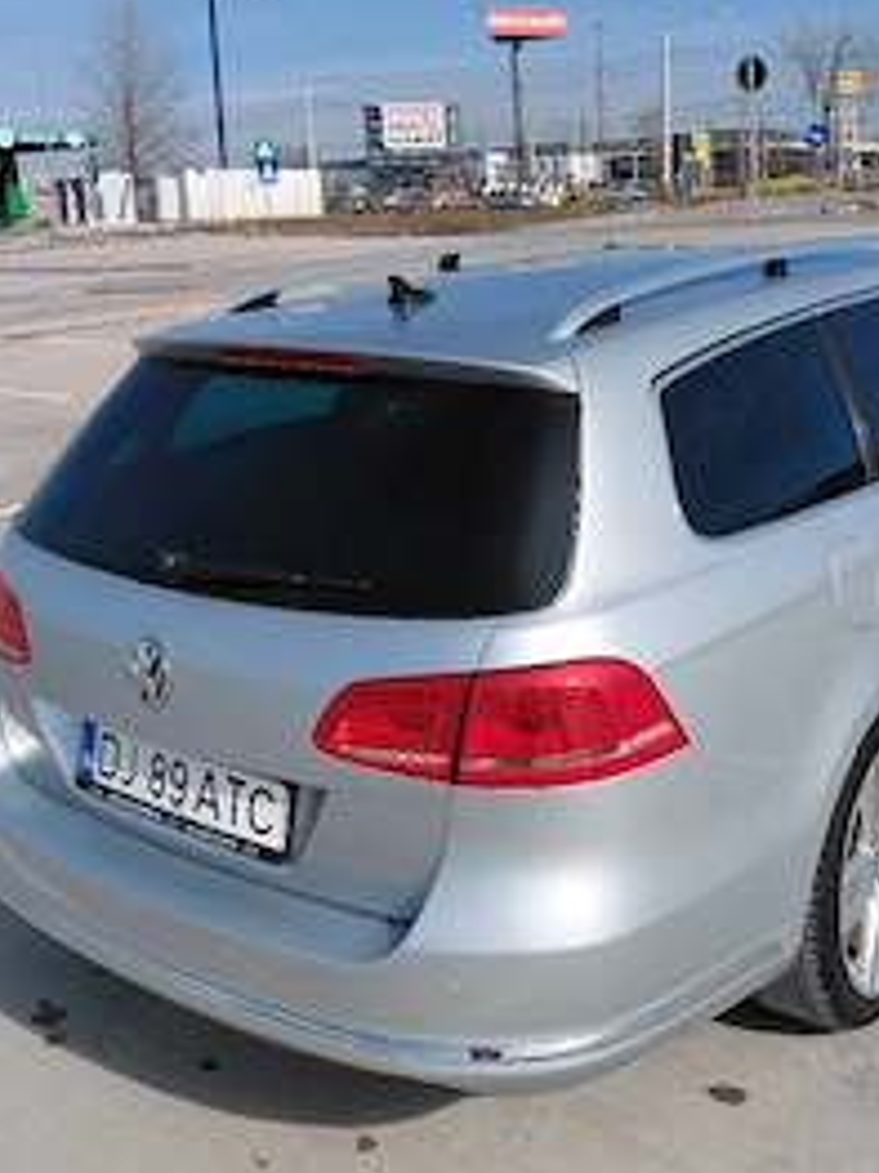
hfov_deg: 37.2
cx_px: 593
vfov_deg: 48.2
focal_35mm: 38
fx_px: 1288
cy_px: 392
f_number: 1.8
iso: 50
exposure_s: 1/5000
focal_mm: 4.69
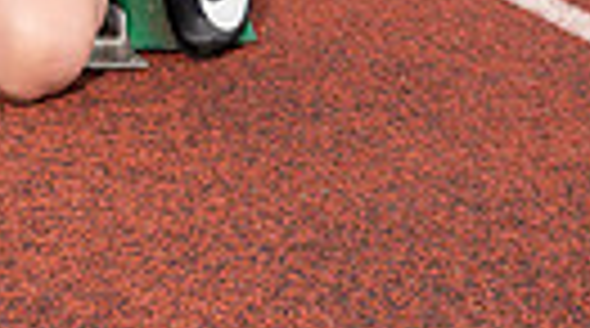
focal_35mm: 184
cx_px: 158
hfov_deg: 11.7
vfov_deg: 6.2
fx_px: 2872
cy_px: -521
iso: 250
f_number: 4
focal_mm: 51
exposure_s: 1/1600
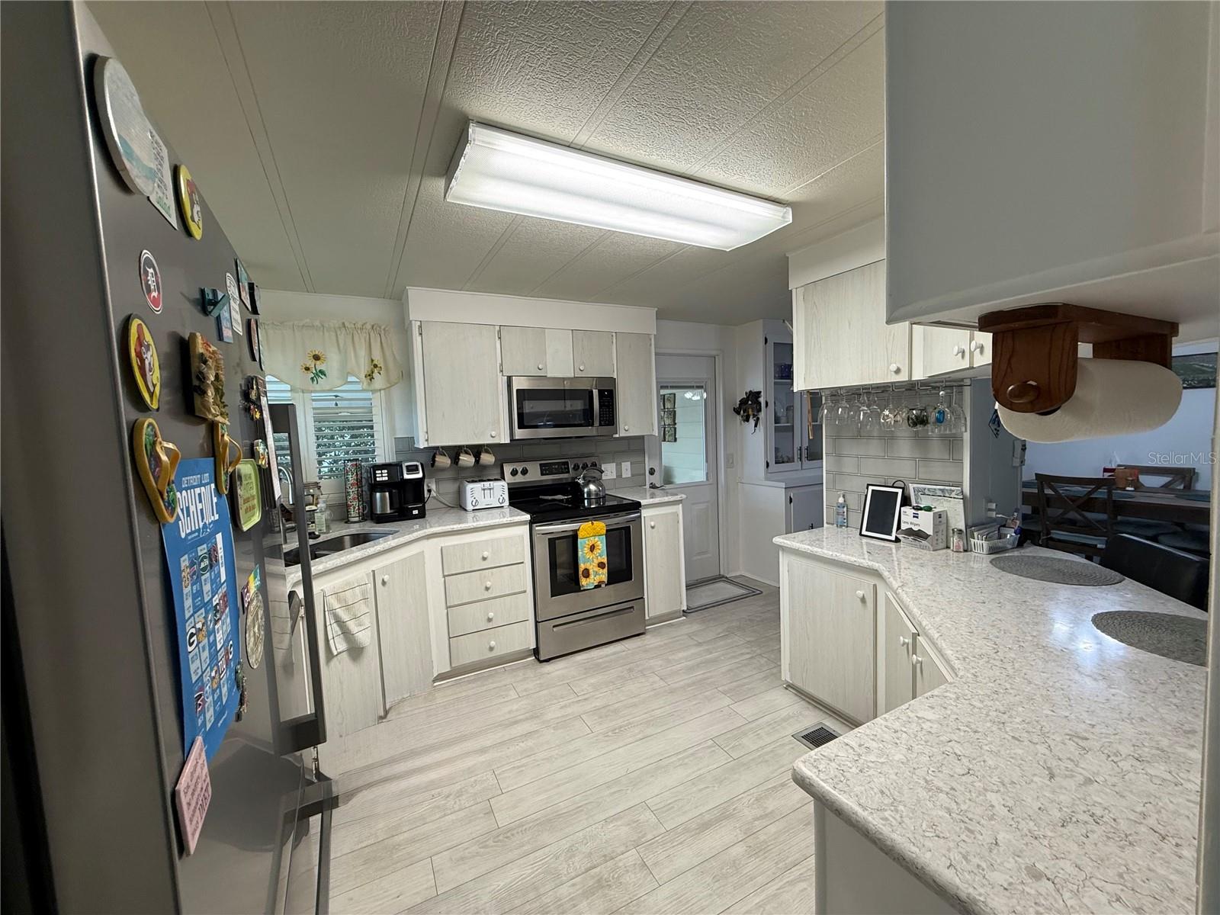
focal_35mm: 14
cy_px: 458
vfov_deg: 85.7
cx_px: 610
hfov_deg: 102.1
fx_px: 493
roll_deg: +1.8
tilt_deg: -3.2
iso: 160
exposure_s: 1/120
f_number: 2.2
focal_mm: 2.22
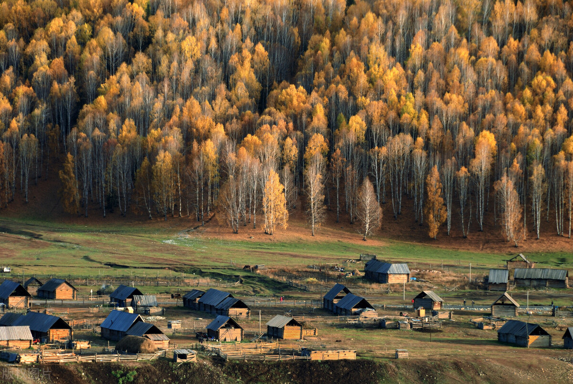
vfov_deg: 4.6
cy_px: 192
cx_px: 286
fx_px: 4780
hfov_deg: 6.9
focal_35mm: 300
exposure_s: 1/30
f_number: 13
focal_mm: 200
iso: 100
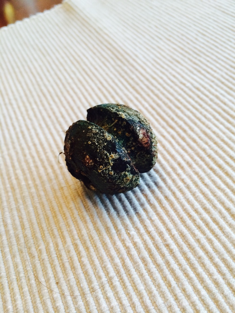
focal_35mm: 30
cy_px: 156
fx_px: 272
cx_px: 118
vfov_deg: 60.0
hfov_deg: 46.8
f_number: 2.2
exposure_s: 1/30
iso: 125
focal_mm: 4.12
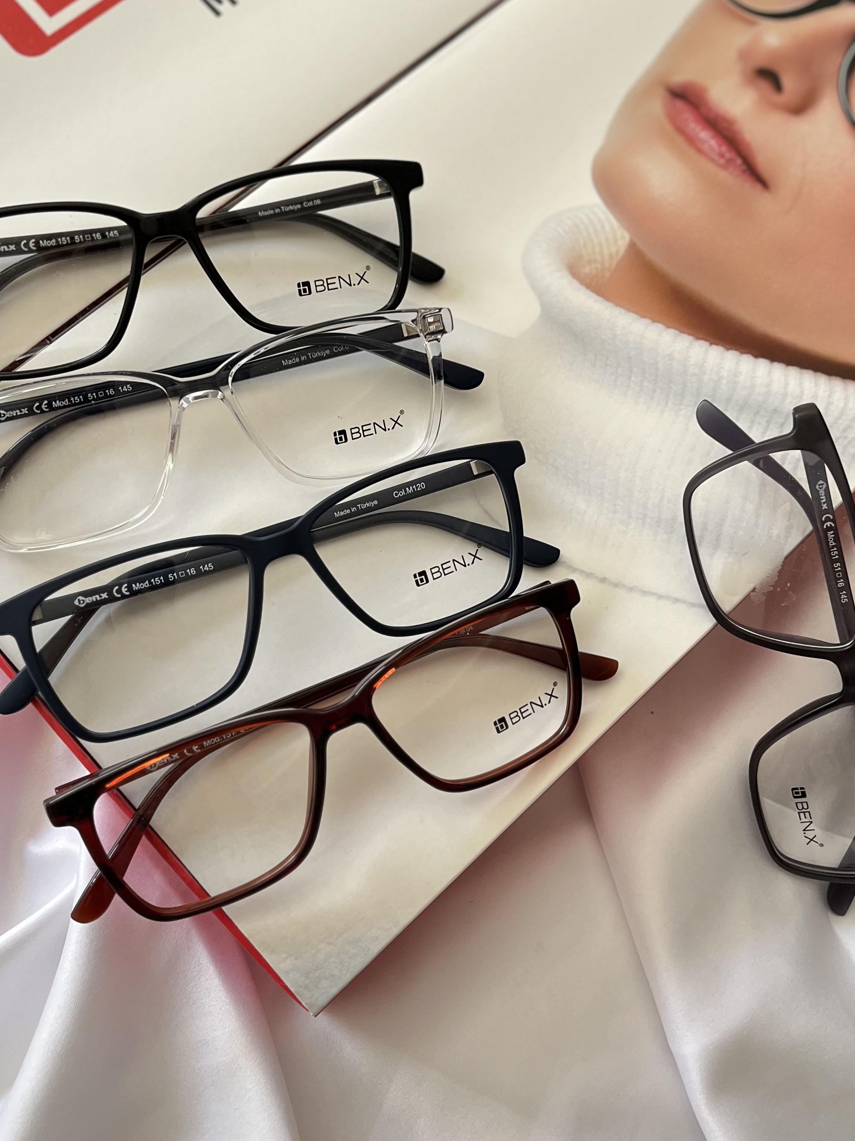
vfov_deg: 47.8
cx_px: 405
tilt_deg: -73.6
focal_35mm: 39
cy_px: 515
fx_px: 1284
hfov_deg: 36.8
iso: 125
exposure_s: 1/112
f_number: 1.6
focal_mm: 5.1
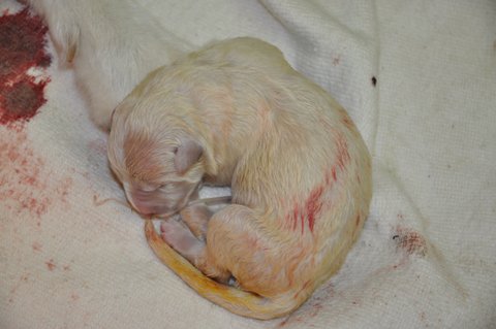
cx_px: 248
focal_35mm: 105
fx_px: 1445
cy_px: 164
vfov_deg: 13.0
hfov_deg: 19.5
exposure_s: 1/60
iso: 500
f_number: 4.5
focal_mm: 70
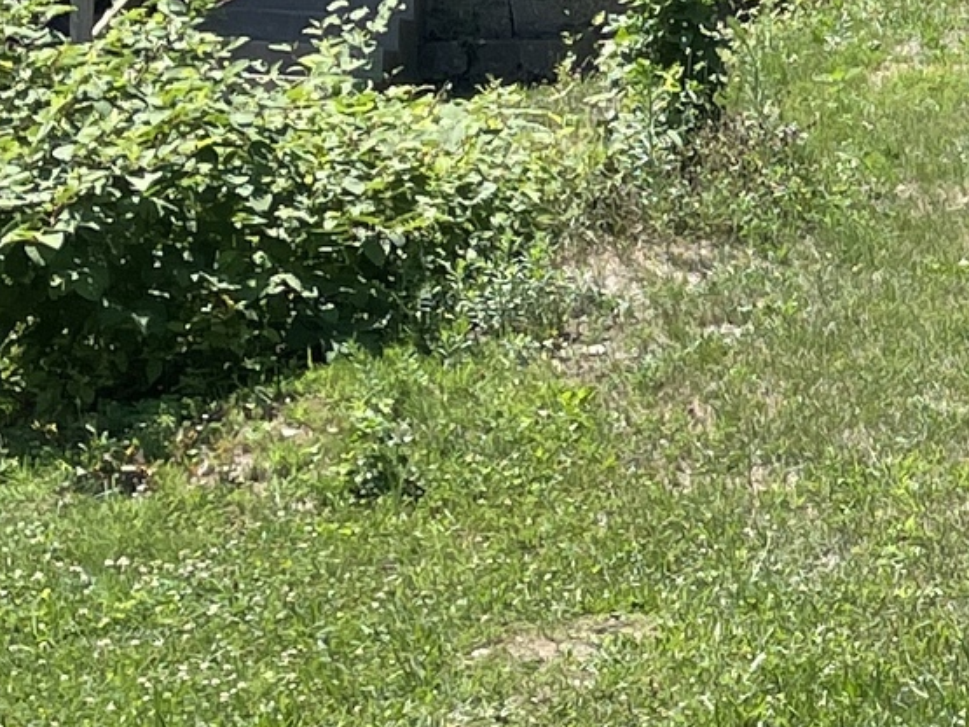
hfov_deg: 12.3
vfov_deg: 10.3
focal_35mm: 144
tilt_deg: -1.3
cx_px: 1852
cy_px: 374
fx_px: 4030
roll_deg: -2.2
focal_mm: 4.2
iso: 32
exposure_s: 1/1984
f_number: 1.6
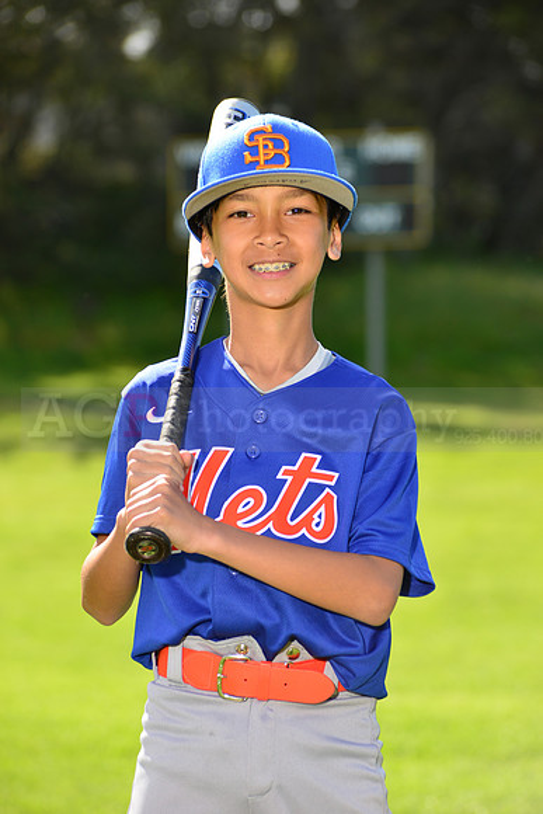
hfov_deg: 7.4
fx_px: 4183
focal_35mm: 185
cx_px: 272
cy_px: 407
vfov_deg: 11.1
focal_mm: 185
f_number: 8
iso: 200
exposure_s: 1/250
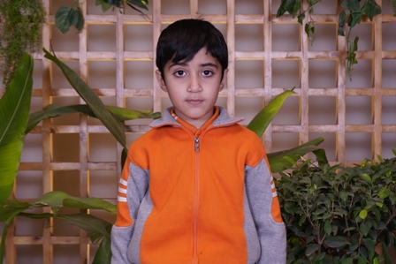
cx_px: 198
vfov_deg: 18.9
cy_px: 132
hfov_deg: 28.1
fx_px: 792
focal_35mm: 72
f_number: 4.5
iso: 400
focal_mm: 48
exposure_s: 1/125
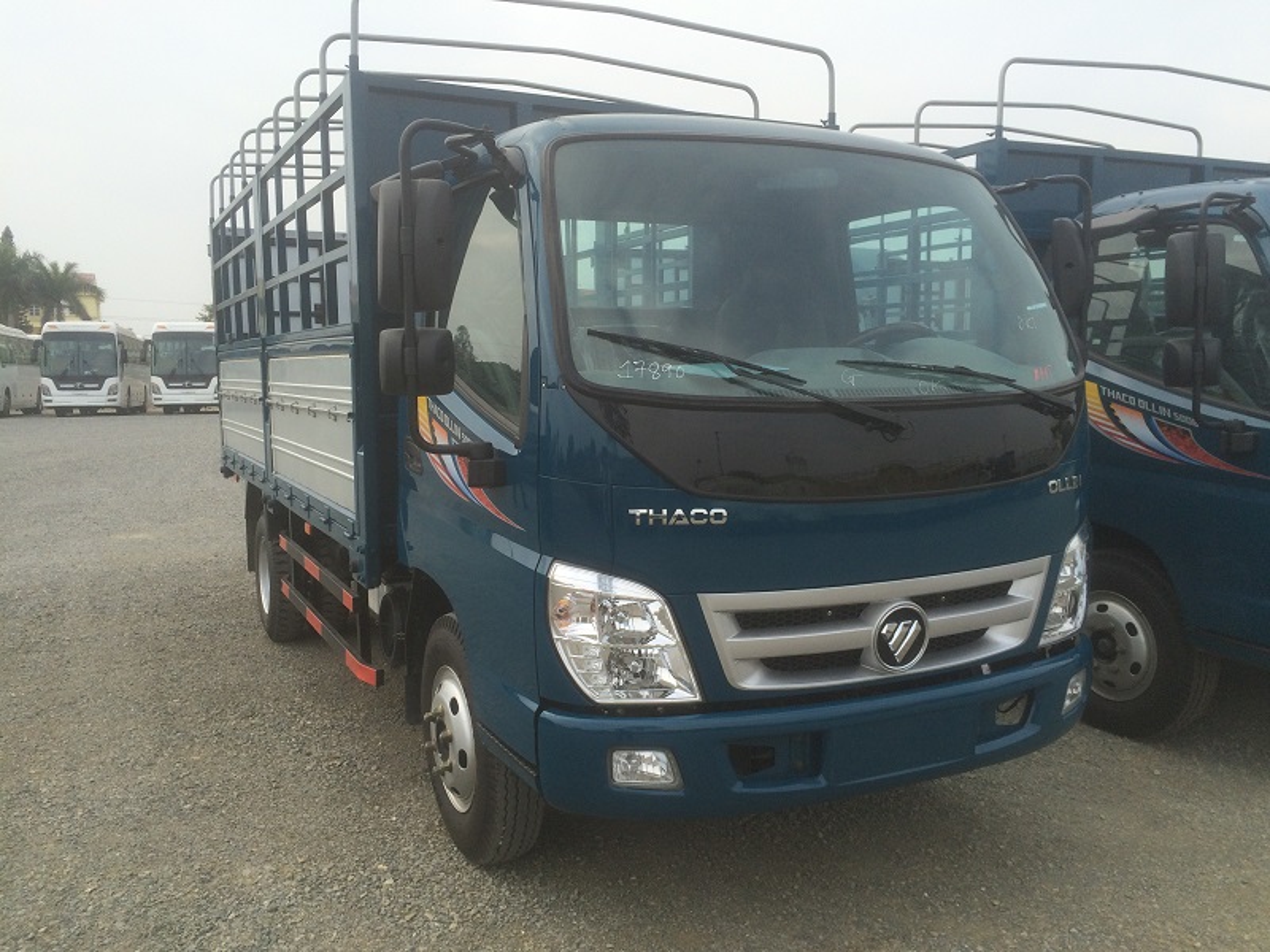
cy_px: 476
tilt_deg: -2.9
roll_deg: -0.6
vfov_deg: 48.2
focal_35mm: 29
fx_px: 1064
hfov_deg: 61.7
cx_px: 635
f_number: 2.2
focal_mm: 4.15
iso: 32
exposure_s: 1/855
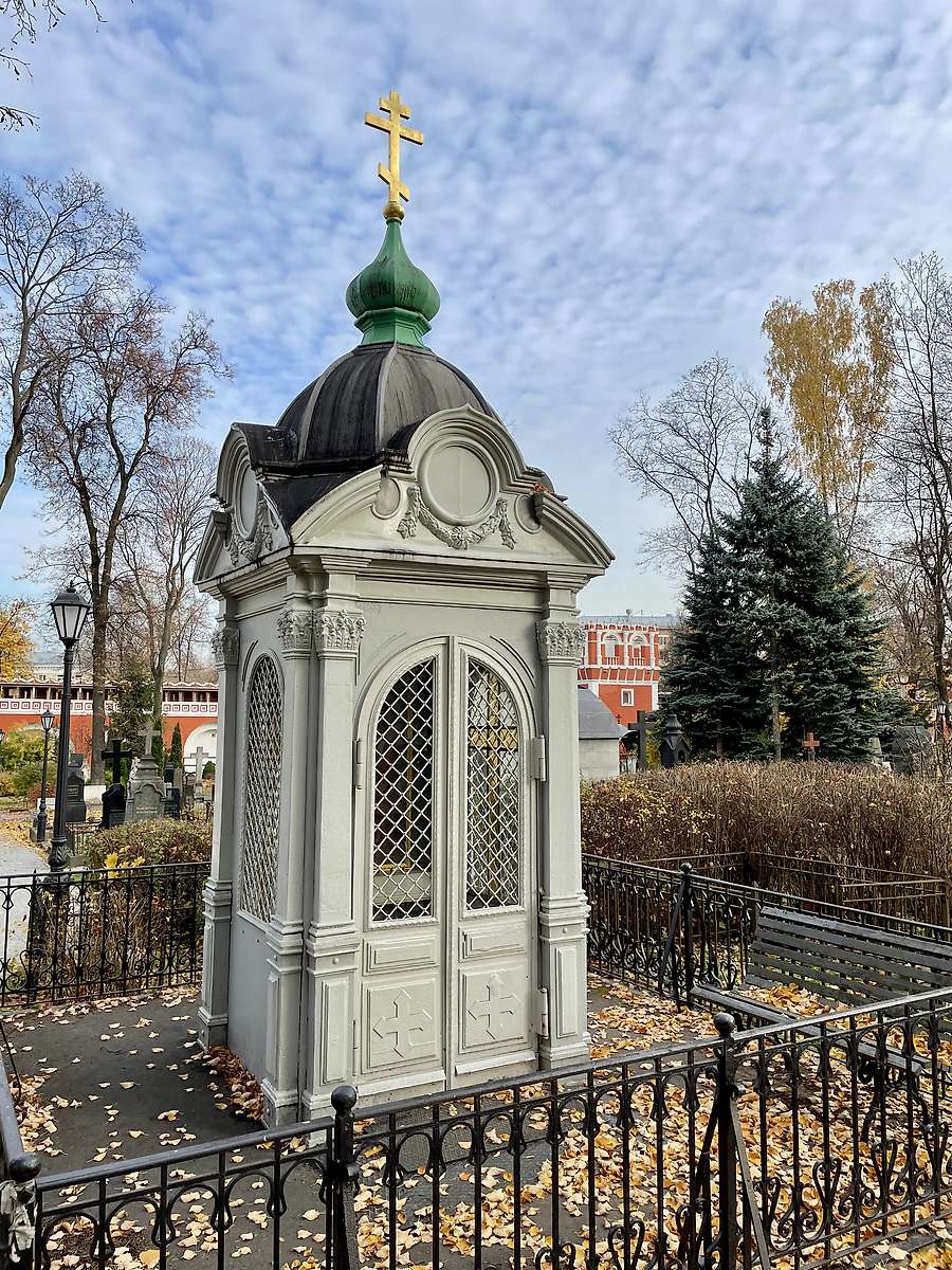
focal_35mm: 26
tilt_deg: +5.5
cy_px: 635
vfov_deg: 67.3
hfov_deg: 53.1
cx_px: 476
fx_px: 953
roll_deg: -0.3
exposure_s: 1/1689
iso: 32
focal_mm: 4.2
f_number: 1.6
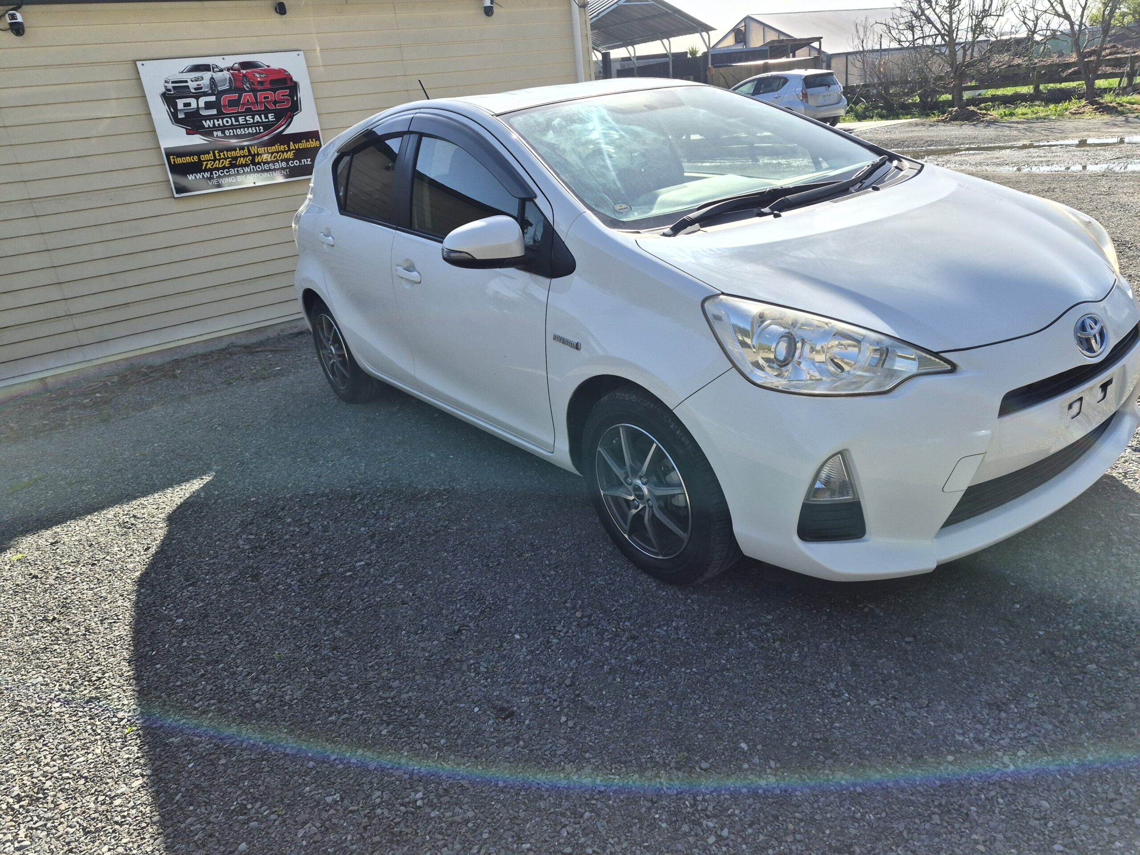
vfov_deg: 58.9
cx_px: 570
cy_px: 428
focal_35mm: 23
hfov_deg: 73.9
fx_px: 757
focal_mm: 5.4
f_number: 1.8
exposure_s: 1/7664
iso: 80
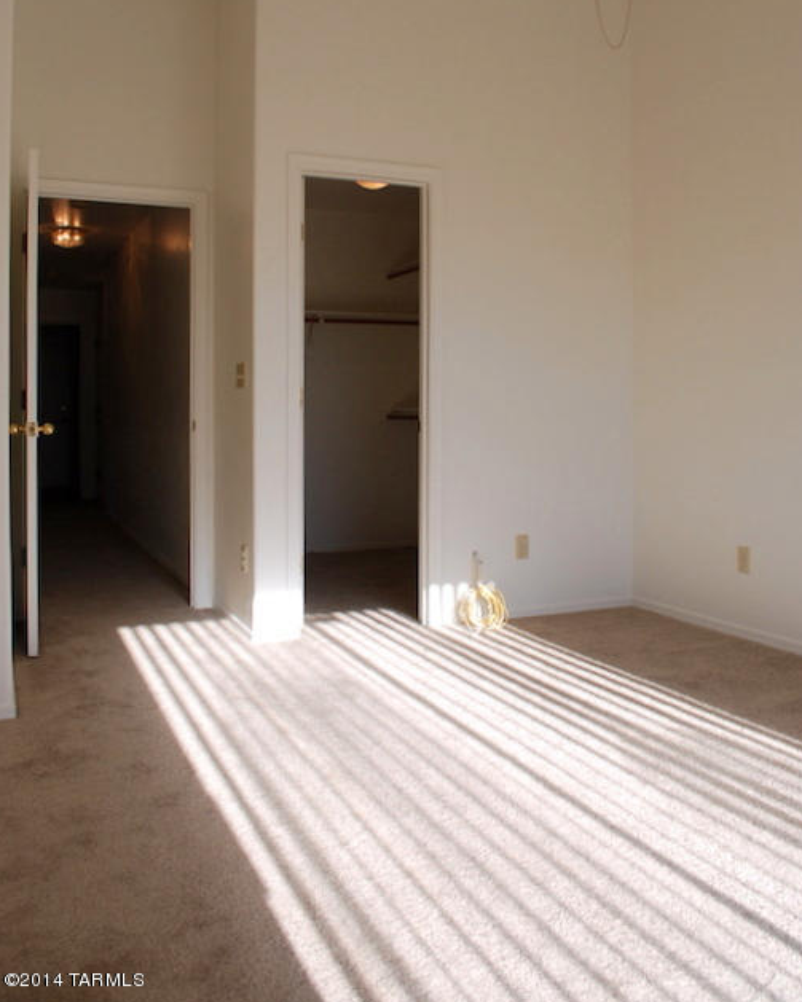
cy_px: 413
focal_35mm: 31
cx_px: 405
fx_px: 920
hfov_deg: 47.1
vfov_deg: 56.8
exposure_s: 1/160
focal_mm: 18
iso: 100
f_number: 6.3
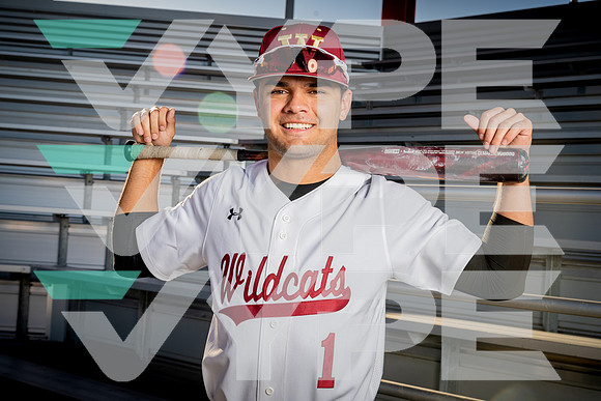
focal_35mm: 53
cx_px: 300
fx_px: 885
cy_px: 200
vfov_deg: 25.5
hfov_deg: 37.5
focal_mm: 53
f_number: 9
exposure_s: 1/250
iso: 125
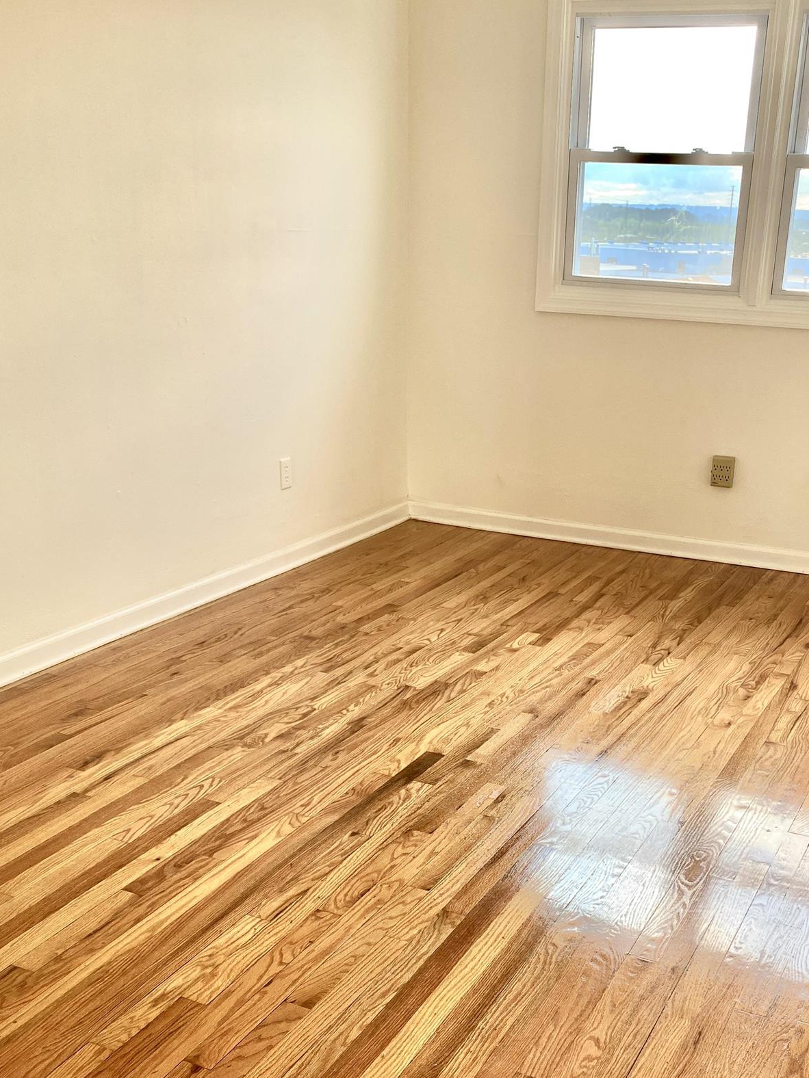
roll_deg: -2.4
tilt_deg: -23.3
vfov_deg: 47.8
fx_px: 1184
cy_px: 754
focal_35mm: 38
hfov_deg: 37.4
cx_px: 527
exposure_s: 1/121
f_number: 1.8
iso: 50
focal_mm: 4.25
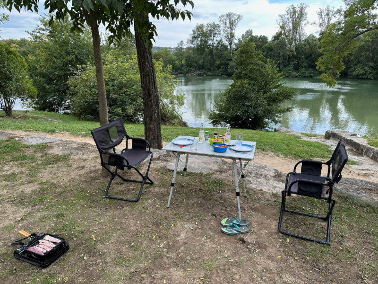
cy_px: 142
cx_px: 189
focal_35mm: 24
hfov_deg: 71.6
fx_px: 262
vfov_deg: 56.8
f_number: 1.8
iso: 80
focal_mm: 6.9
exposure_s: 1/816
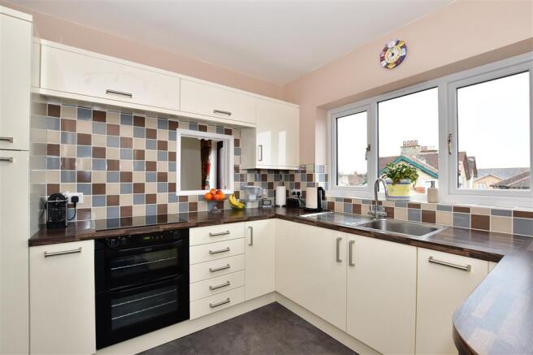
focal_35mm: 15
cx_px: 266
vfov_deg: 77.3
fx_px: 222
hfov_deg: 100.4
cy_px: 178
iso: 200
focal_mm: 10
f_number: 8
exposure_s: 1/13
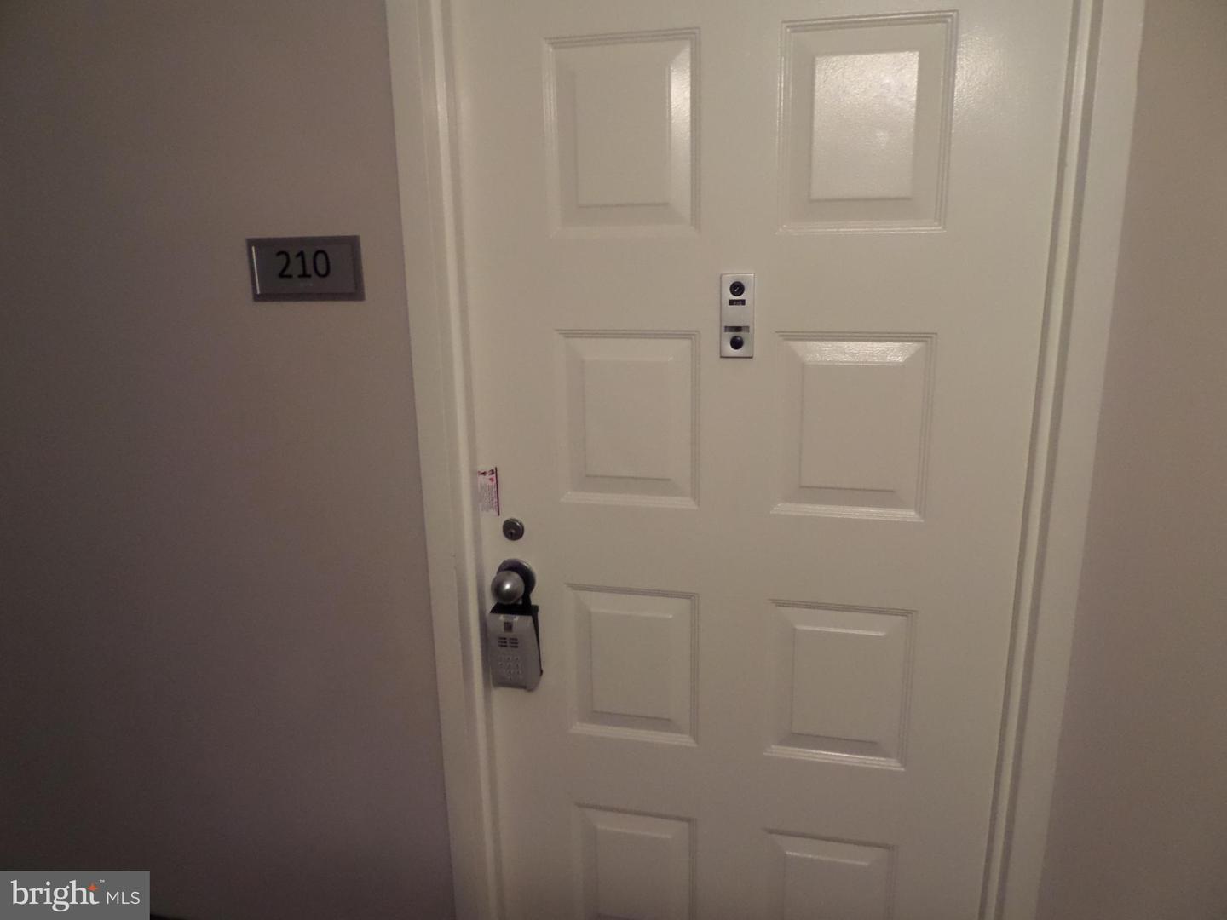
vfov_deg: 56.8
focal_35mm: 24
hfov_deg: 71.6
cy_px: 460
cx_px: 614
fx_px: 851
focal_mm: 4
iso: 640
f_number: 3.2
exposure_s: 1/30
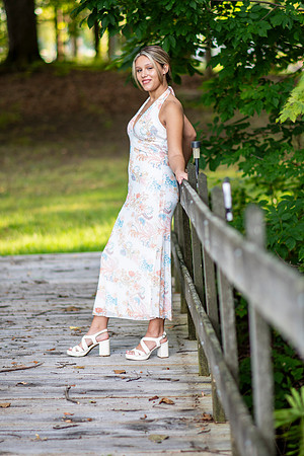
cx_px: 152
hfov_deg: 10.8
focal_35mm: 127
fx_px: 1609
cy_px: 228
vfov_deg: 16.1
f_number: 1.8
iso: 100
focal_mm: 85
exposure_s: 1/125
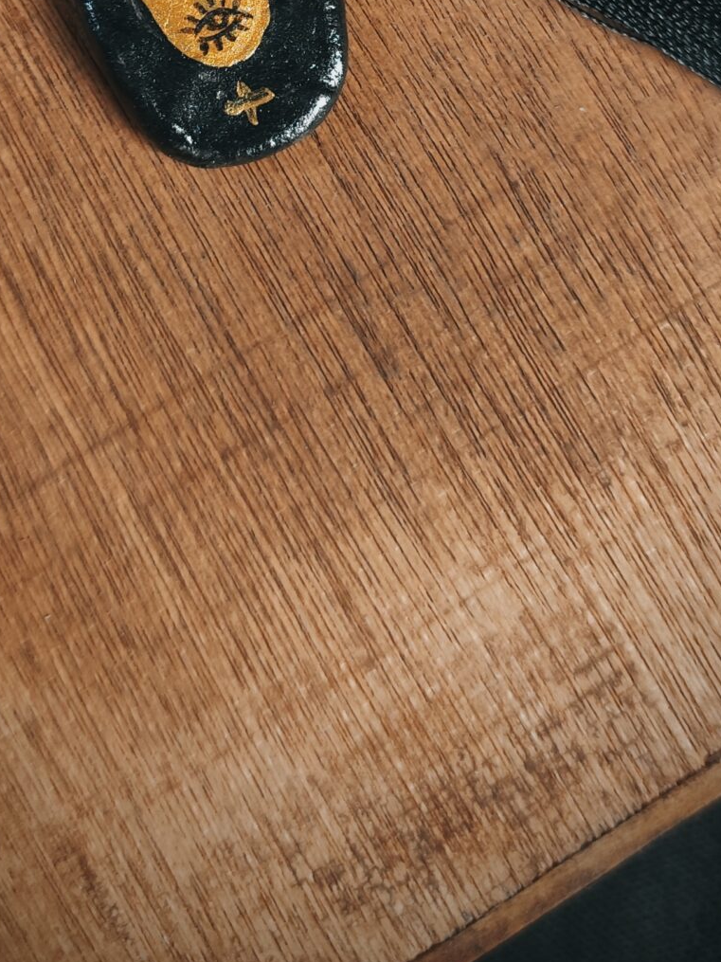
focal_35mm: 58
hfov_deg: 25.2
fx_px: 1611
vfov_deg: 30.0
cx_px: 308
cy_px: -86
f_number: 1.65
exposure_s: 1/50
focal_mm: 6.19
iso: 1000
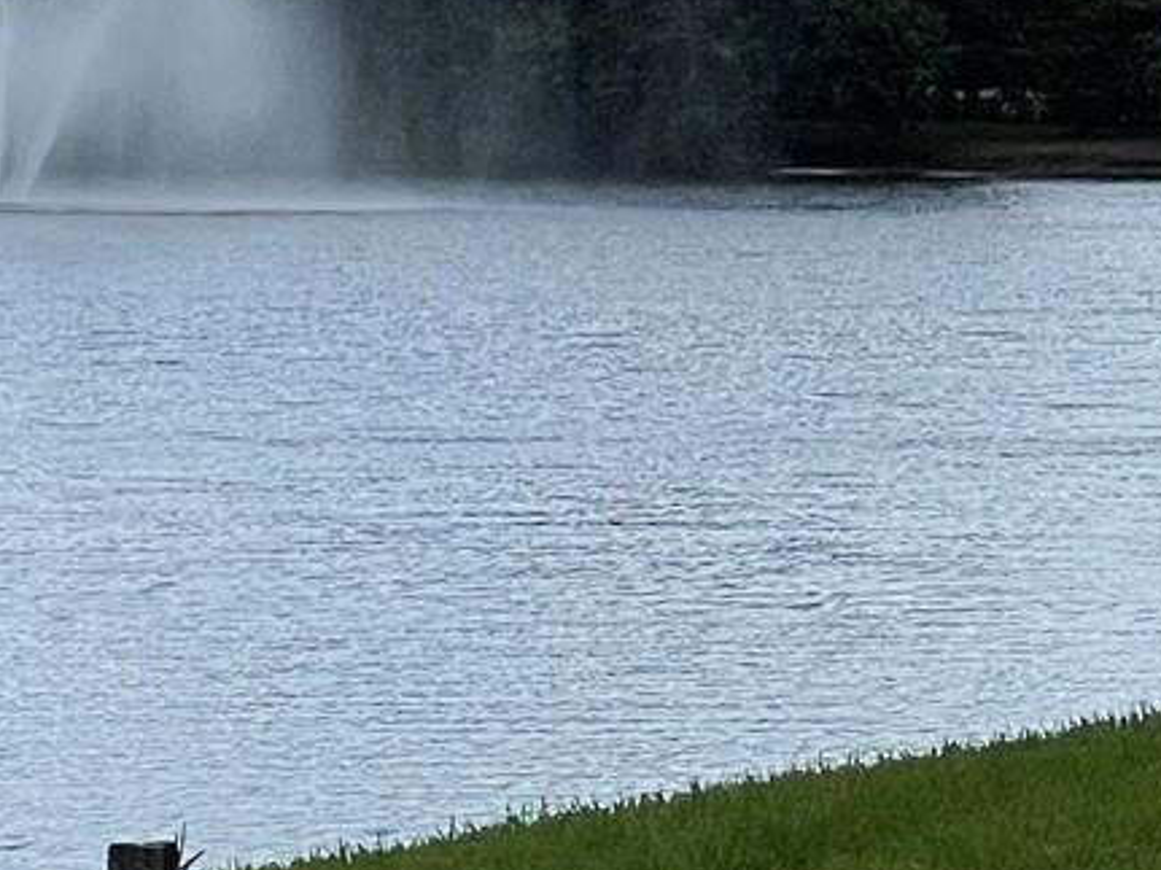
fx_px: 10193
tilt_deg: +1.2
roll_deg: -0.9
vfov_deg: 4.9
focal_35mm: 304
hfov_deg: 6.5
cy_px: -124
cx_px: -353
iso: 20
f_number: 2.2
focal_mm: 7.5
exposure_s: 1/3922
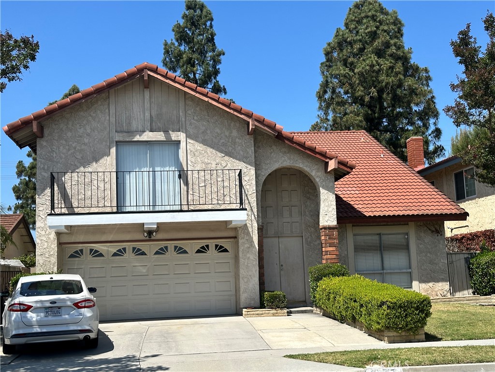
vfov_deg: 30.3
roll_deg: +2.2
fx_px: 686
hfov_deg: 39.7
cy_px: 186
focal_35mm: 48
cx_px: 248
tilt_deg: +7.6
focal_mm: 6.86
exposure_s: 1/4184
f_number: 1.78
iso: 64
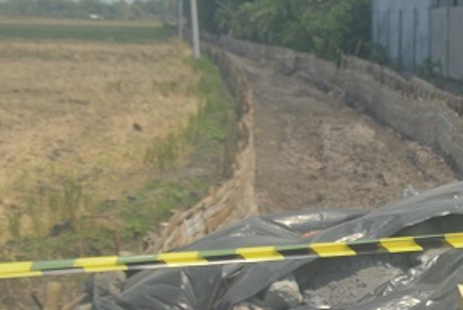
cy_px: 240
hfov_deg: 28.6
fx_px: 837
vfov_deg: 20.8
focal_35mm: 65
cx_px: 485
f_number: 6.3
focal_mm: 18
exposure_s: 1/1600
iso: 400
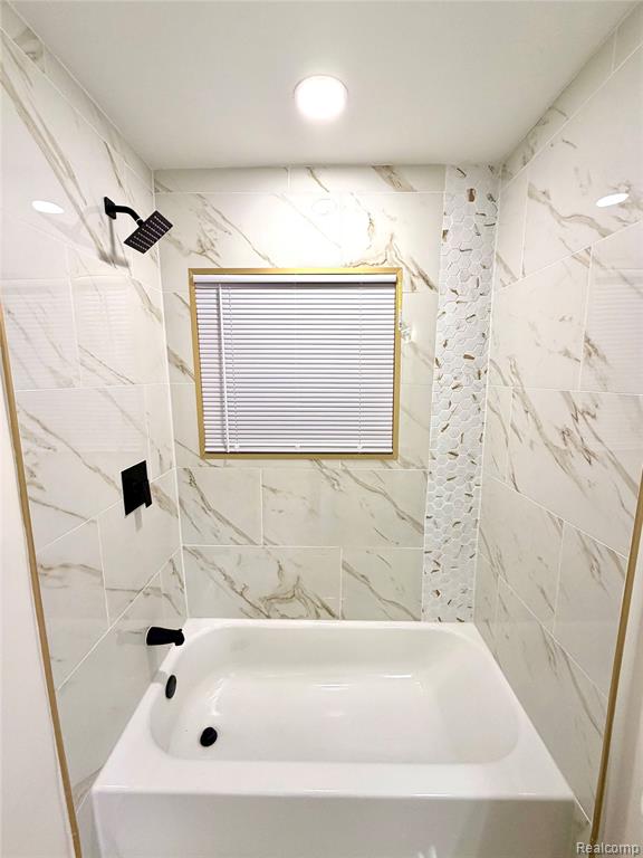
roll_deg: +0.5
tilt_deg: -9.6
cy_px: 429
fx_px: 347
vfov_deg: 102.1
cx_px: 322
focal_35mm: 14
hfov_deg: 85.7
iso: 160
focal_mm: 2.22
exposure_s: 1/60
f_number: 2.2
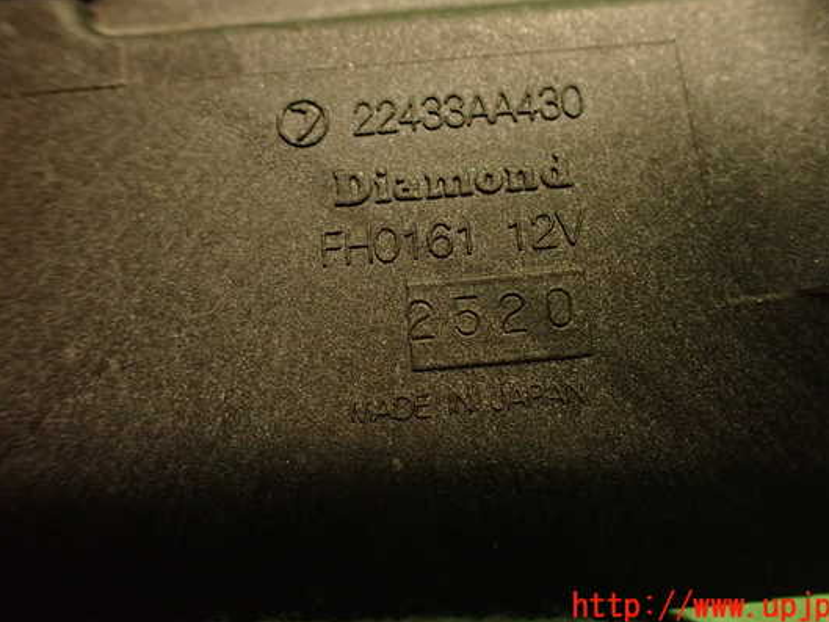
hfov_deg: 53.9
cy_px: 274
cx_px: 456
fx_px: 814
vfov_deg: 41.7
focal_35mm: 34
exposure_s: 1/30
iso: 640
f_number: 2.3
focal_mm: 5.4
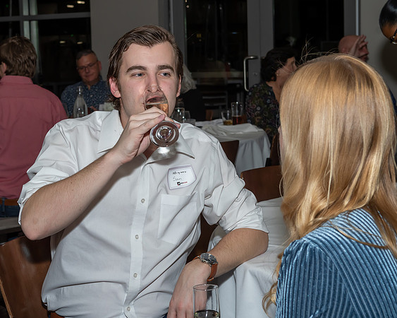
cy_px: 159
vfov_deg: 19.8
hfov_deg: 24.6
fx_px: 909
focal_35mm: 77
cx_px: 152
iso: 400
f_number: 7.1
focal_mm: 44
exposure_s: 1/250
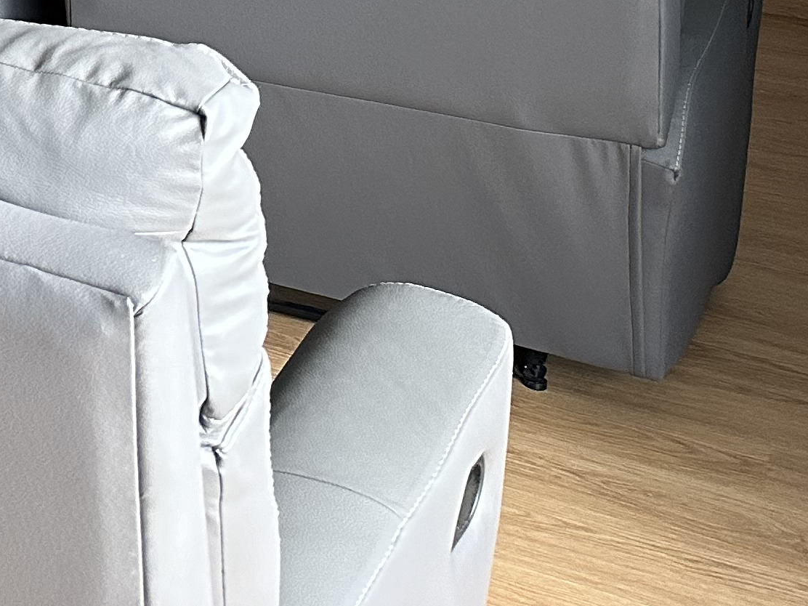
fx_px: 2031
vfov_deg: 14.9
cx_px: -644
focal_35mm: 87
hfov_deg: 18.0
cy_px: -476
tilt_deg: -4.1
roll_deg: -0.2
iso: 250
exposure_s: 1/64
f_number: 1.78
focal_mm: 6.86
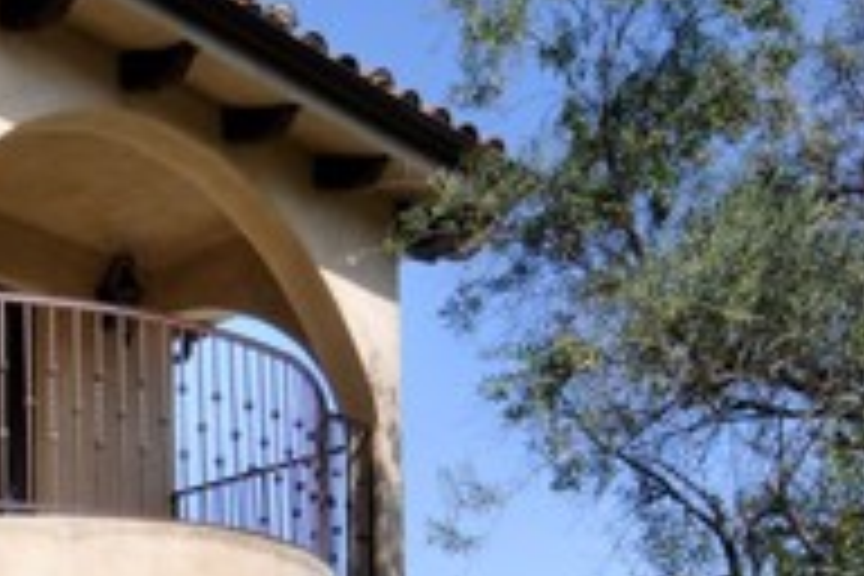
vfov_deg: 21.4
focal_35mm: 60
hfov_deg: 27.7
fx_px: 1440
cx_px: -266
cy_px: 646
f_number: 22
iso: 200
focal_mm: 12
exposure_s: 1/30
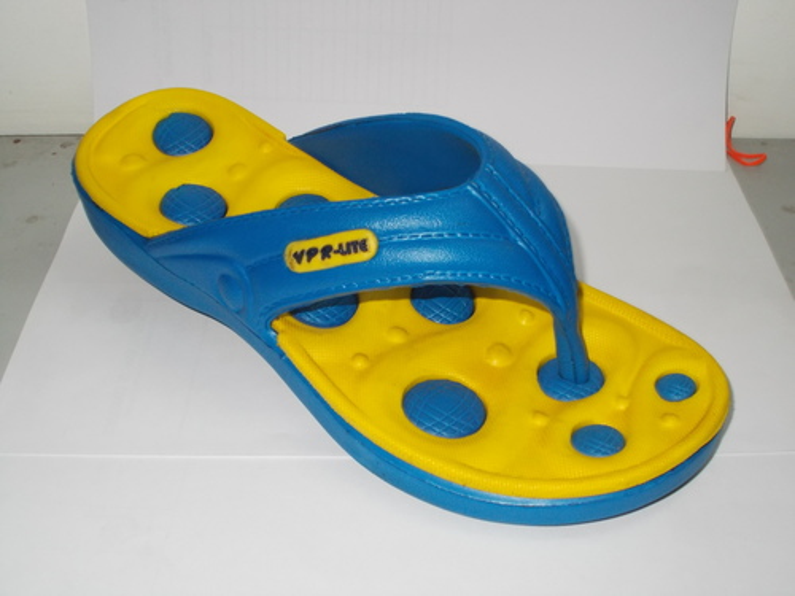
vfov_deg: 32.9
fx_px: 1011
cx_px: 398
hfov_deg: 42.9
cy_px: 298
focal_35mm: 44
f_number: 4.2
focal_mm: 7.9
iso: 200
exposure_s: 1/30
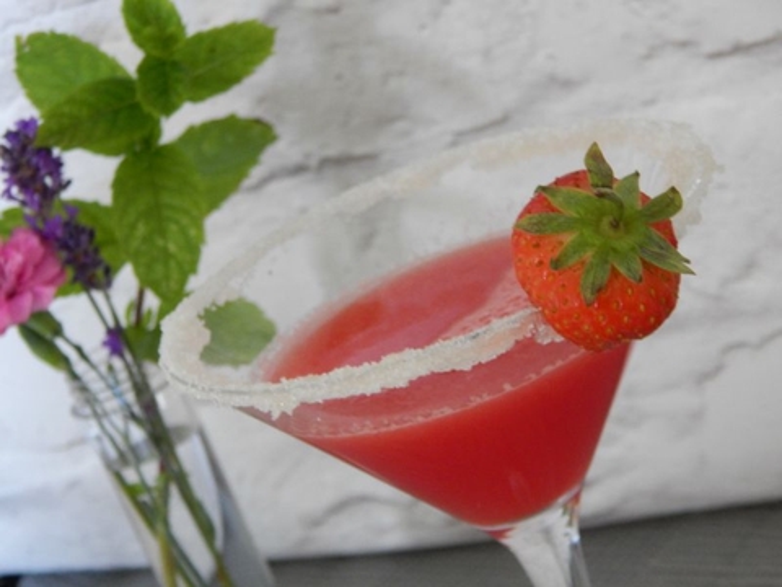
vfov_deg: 17.2
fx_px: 1943
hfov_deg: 22.8
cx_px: 391
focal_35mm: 86
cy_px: 294
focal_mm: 15.3
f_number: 4.3
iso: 450
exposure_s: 1/15
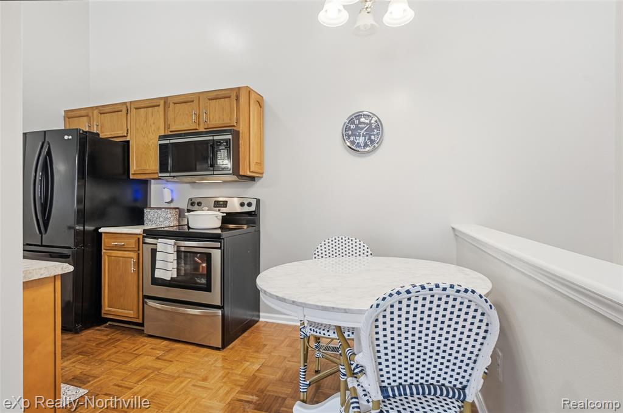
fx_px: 294
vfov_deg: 70.2
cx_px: 312
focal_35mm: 17
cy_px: 206
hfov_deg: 93.4
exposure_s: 1/640
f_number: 8
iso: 1600
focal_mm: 17
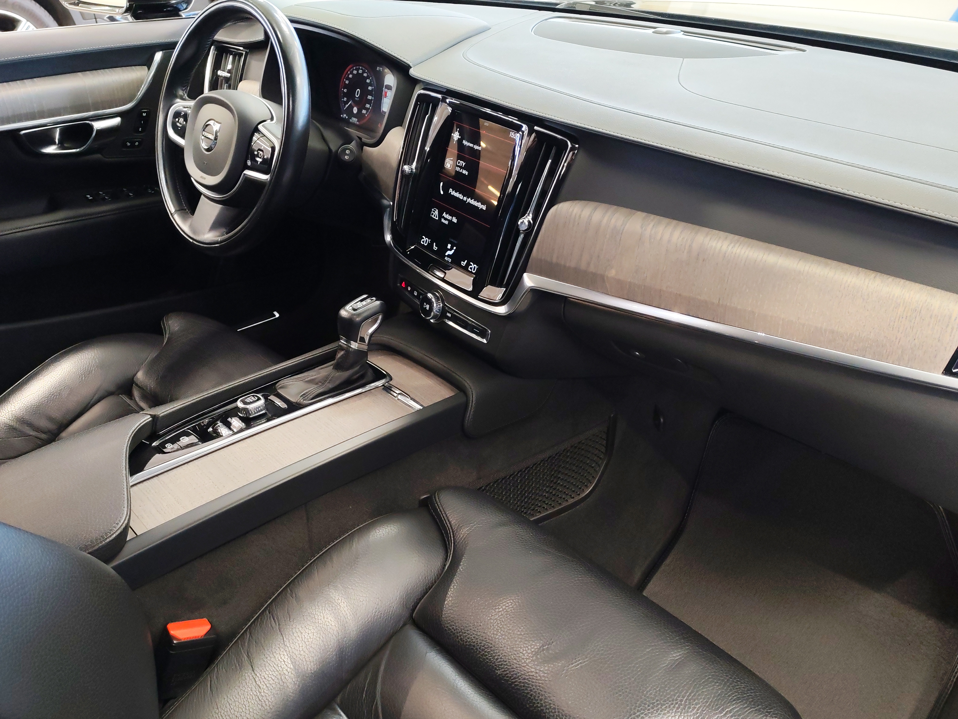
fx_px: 858
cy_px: 360
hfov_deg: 58.4
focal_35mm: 31
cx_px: 479
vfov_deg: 45.4
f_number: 1.9
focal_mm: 6.12
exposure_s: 1/50
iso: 1000
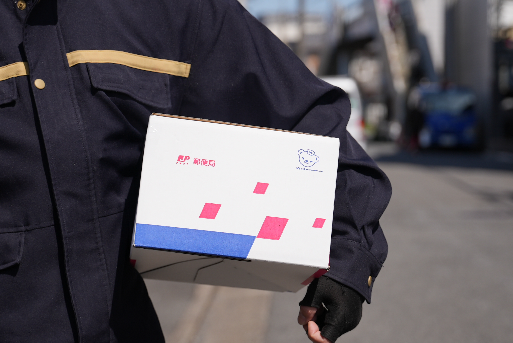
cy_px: 172
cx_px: 256
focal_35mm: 105
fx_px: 1497
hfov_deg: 19.4
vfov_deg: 13.1
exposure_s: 1/1250
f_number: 4
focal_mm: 70
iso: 80
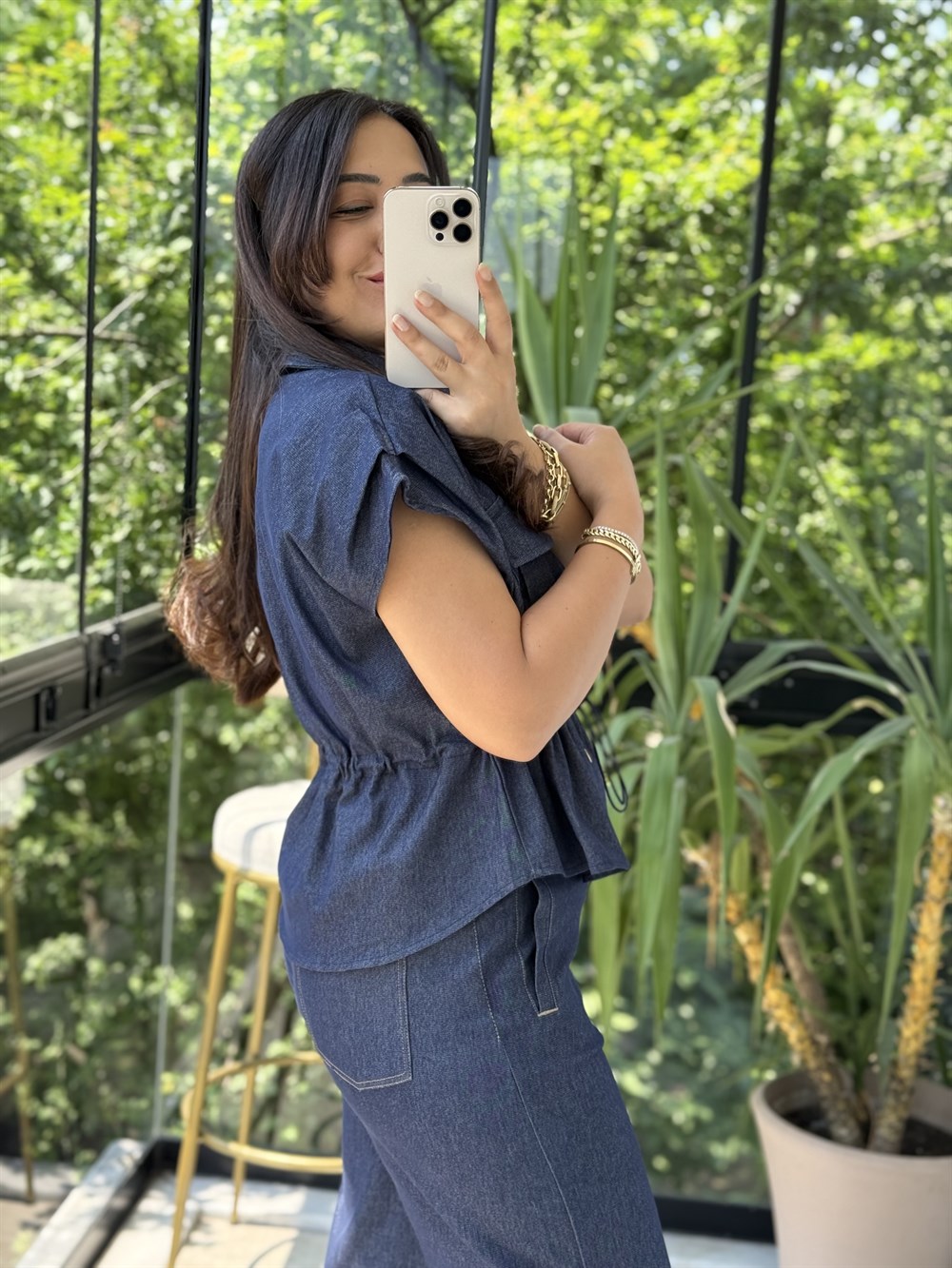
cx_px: 476
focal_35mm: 48
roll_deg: -4.9
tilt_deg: -18.0
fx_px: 1760
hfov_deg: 30.3
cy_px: 634
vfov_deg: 39.7
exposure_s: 1/302
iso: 80
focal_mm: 6.76
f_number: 1.78
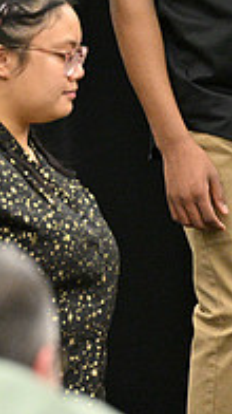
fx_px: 6803
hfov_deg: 1.9
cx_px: -354
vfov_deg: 3.5
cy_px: 255
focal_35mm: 621
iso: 6400
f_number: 2.8
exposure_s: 1/500
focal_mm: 200
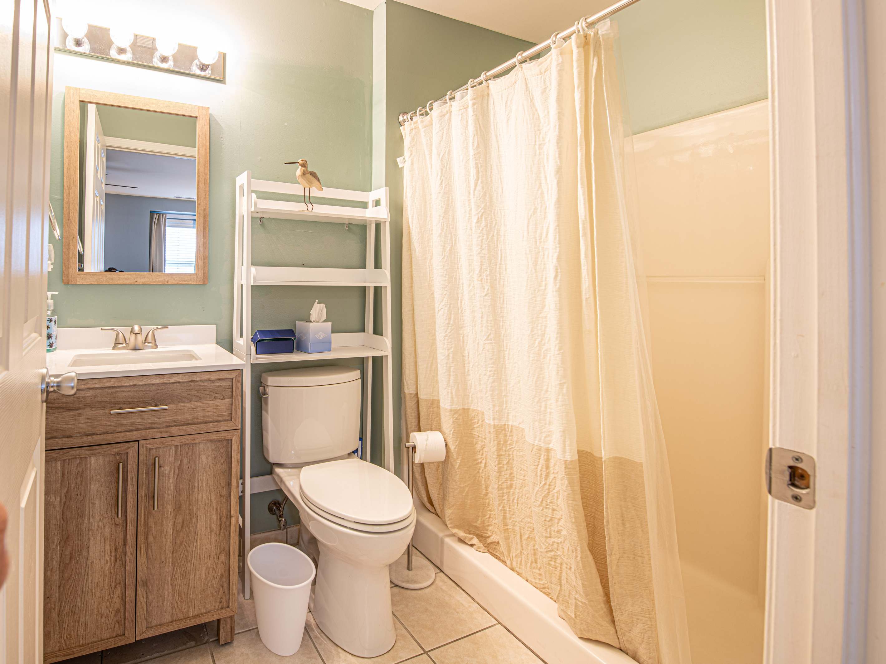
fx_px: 447
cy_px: 281
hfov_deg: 87.3
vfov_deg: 72.8
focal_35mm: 17
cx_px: 319
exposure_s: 3
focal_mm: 14
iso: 64
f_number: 9
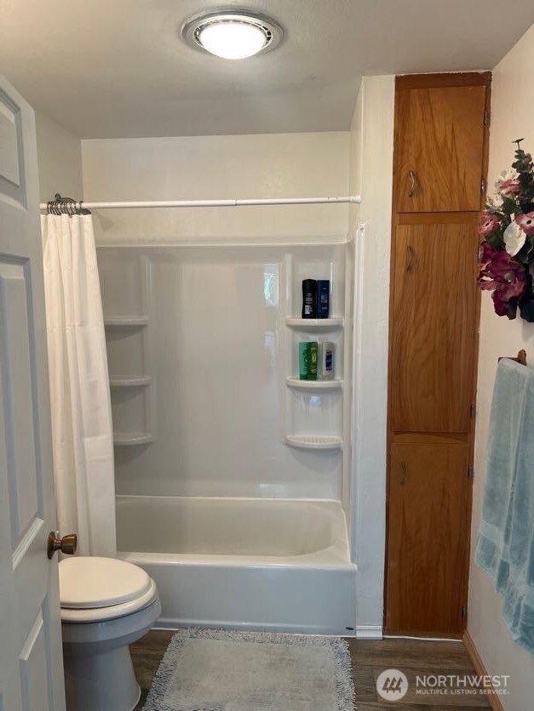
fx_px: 535
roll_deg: +2.2
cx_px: 267
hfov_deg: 53.1
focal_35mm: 26
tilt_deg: -3.1
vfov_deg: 67.3
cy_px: 356
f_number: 1.5
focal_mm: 5.7
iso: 80
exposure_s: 1/60
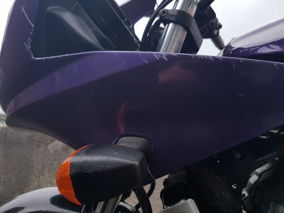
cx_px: 142
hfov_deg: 67.3
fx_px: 213
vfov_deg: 53.1
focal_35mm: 26
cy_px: 106
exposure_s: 1/50
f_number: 1.7
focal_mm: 4.2
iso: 100
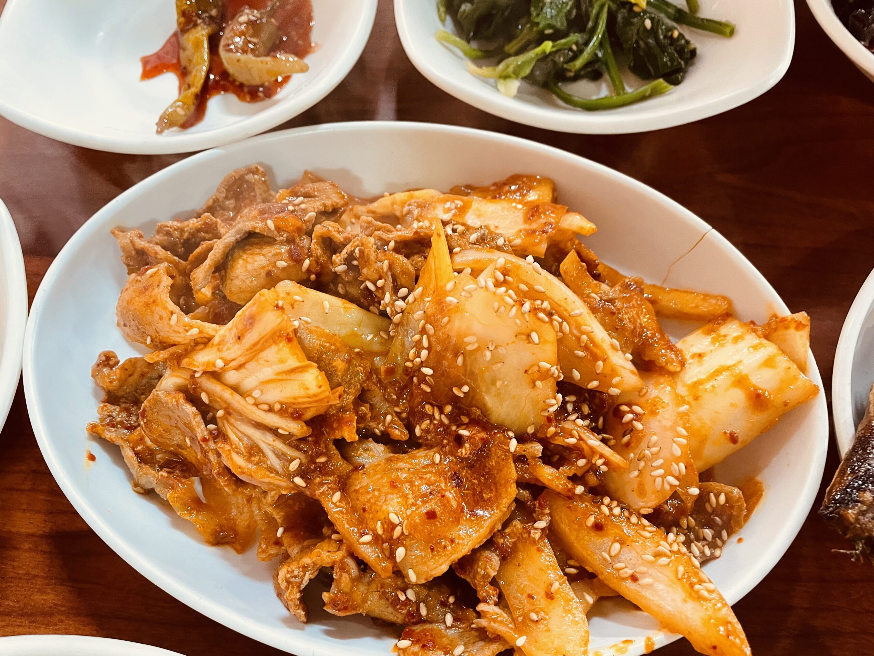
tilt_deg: -65.9
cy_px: 328
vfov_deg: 53.1
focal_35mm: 26
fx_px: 656
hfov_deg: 67.3
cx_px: 437
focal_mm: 4.2
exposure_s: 1/60
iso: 320
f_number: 1.6
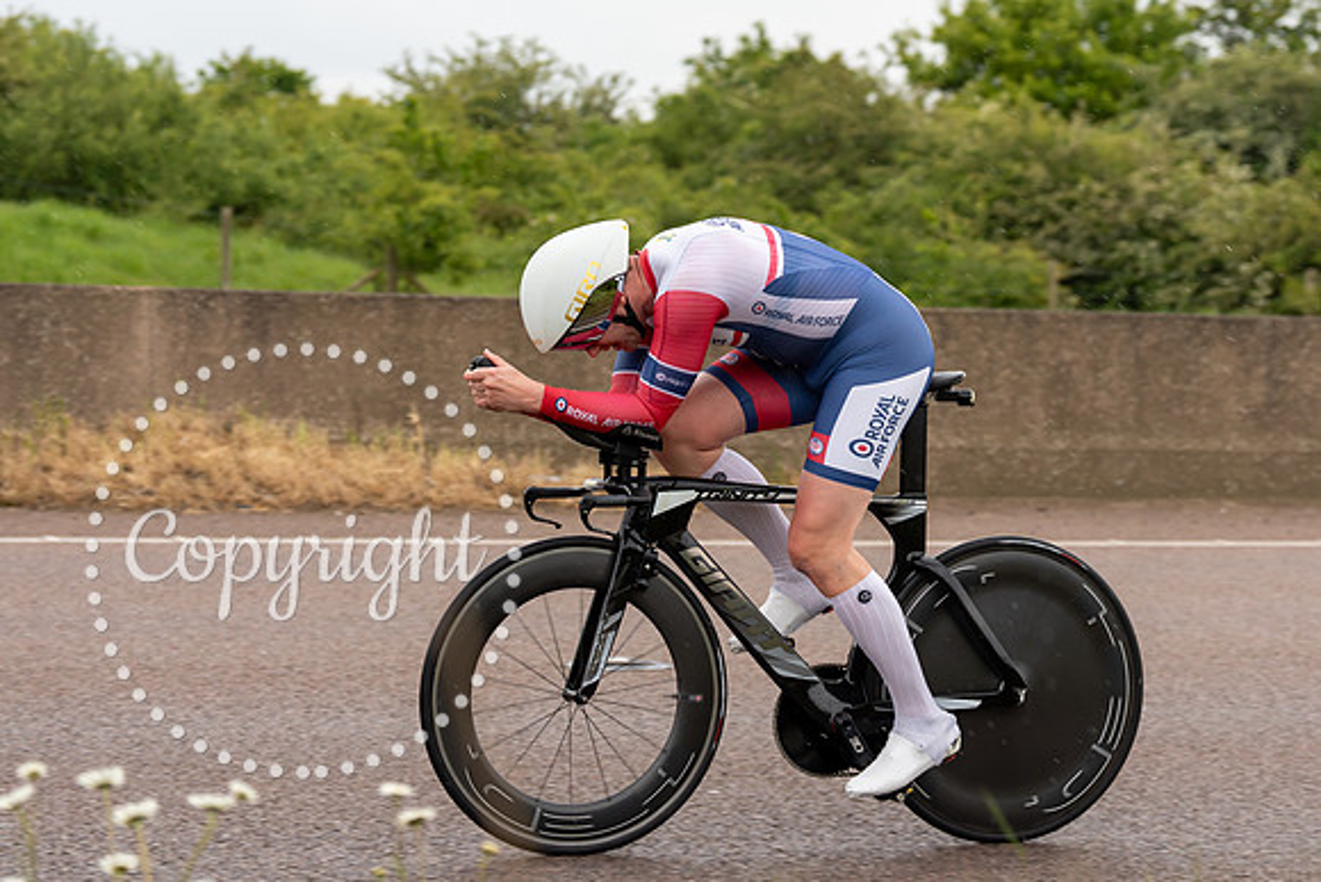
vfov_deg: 13.9
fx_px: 3607
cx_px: 750
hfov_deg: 20.7
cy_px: 355
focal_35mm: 98
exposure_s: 1/1000
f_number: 3.5
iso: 500
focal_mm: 70
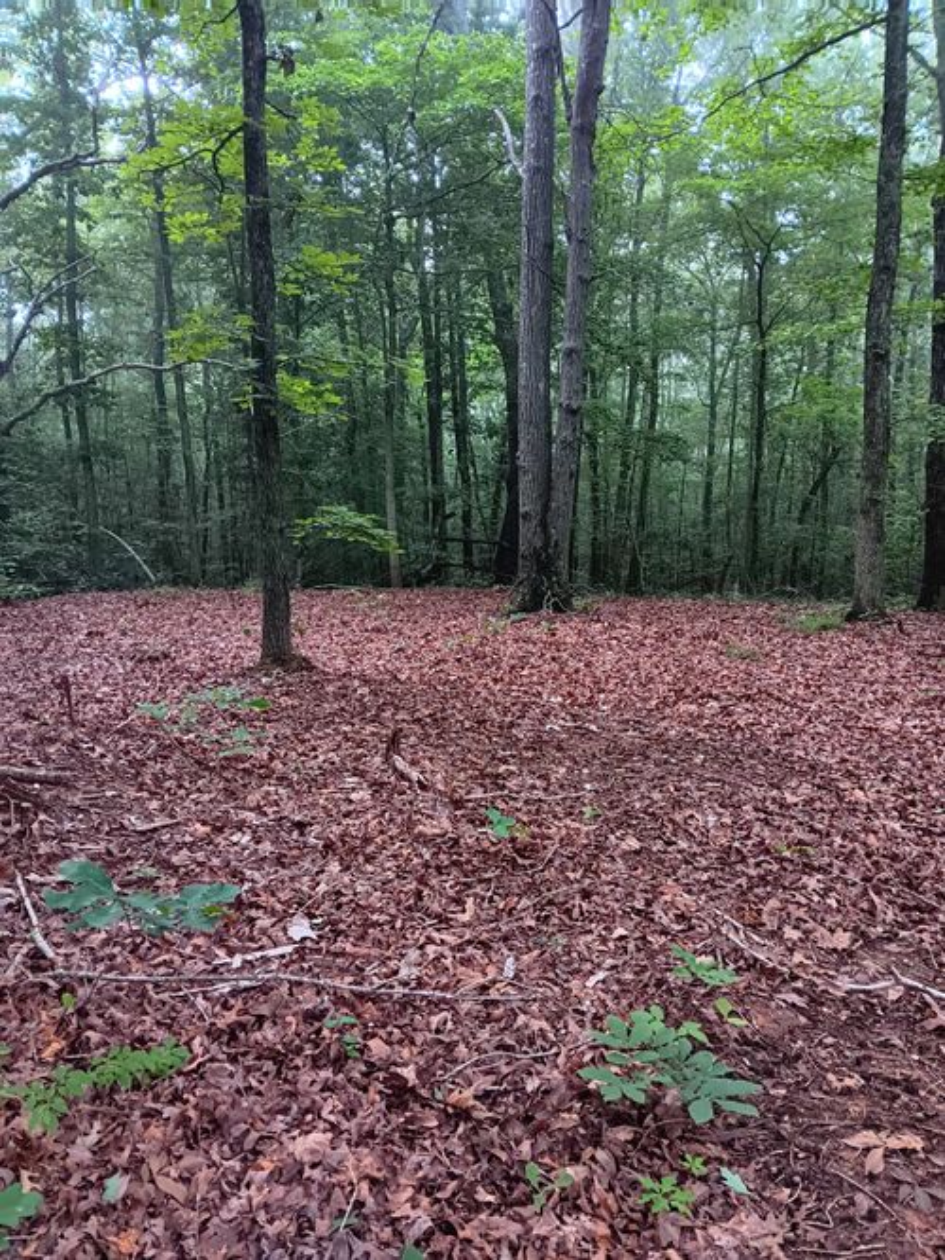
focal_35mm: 26
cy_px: 630
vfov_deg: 67.3
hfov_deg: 53.0
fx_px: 947
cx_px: 472
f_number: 1.8
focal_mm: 3.98
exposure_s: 1/24.4
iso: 125
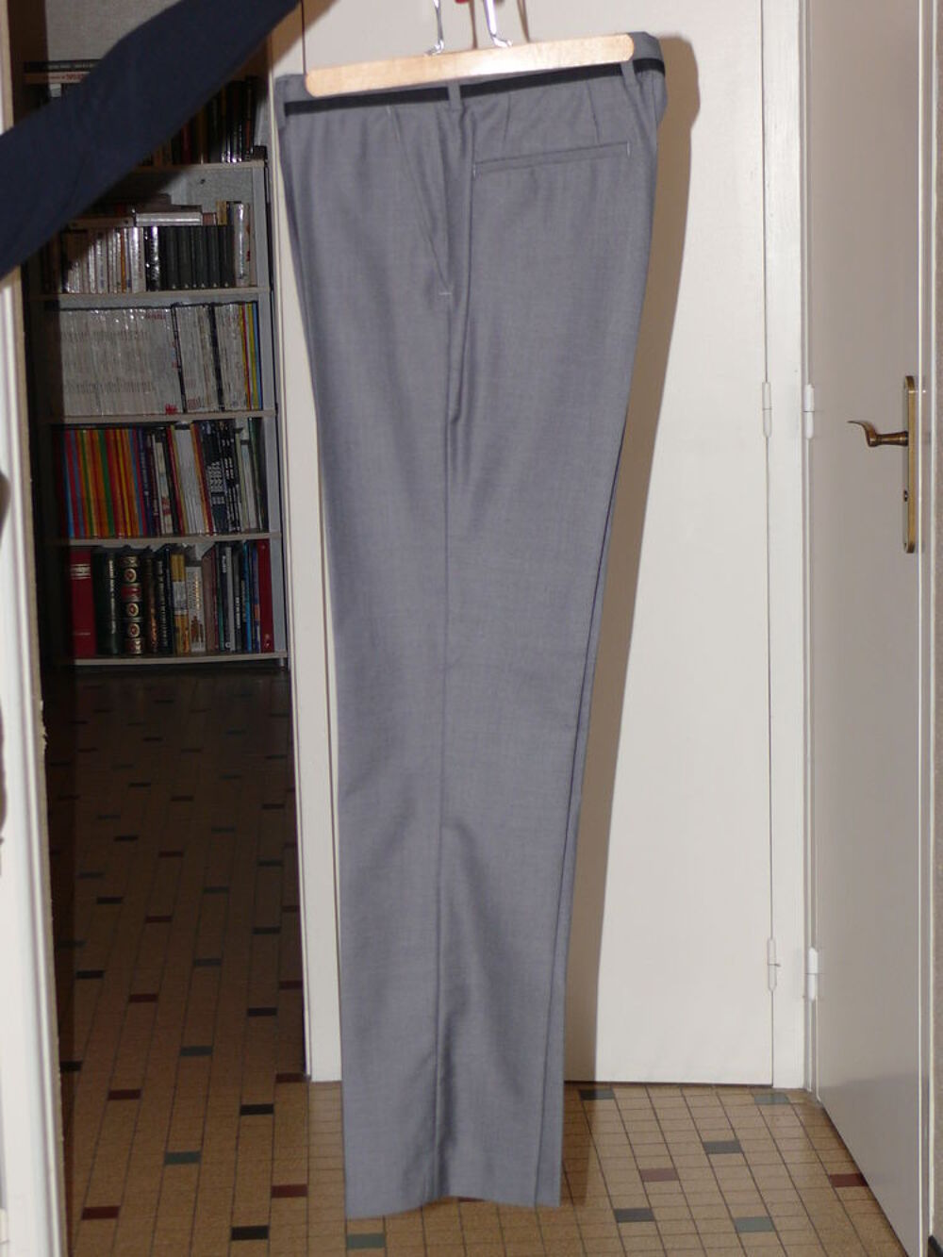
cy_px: 628
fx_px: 2942
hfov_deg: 18.2
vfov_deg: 24.1
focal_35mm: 81
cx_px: 472
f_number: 3.2
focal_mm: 13
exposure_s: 1/30
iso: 100
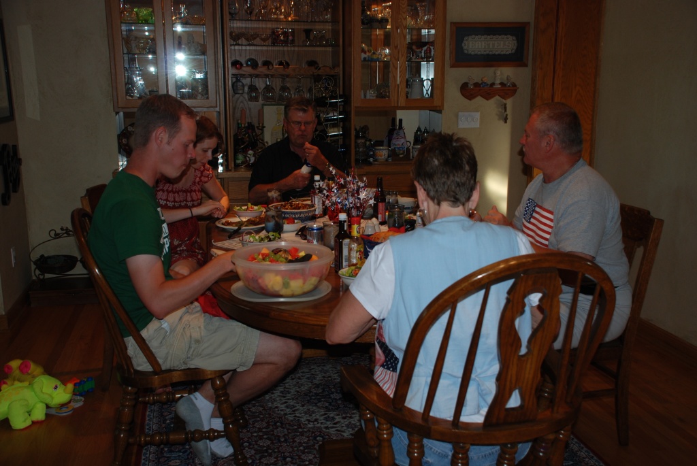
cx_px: 348
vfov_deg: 34.3
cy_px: 233
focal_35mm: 39
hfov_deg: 49.5
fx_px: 756
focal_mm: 26
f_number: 4
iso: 200
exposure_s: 1/60
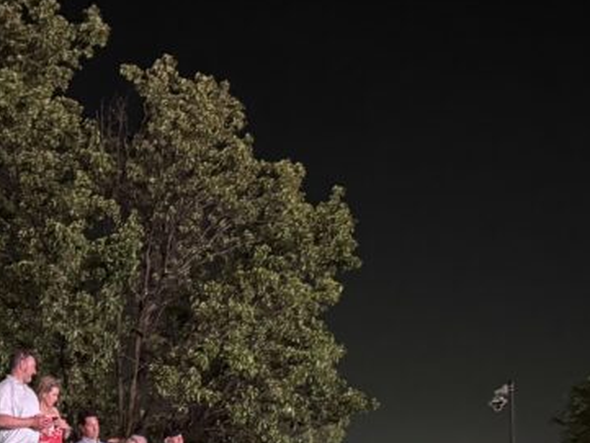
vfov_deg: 19.7
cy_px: 593
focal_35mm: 68
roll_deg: +3.4
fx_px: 1159
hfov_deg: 28.0
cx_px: 126
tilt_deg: -1.6
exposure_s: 1/15
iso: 1600
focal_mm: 6.76
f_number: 1.78
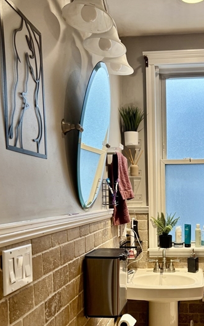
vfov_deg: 48.0
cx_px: 164
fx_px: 356
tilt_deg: -5.7
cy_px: 230
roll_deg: -0.4
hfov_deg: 31.2
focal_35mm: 40
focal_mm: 5.96
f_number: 1.6
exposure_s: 1/60
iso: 64
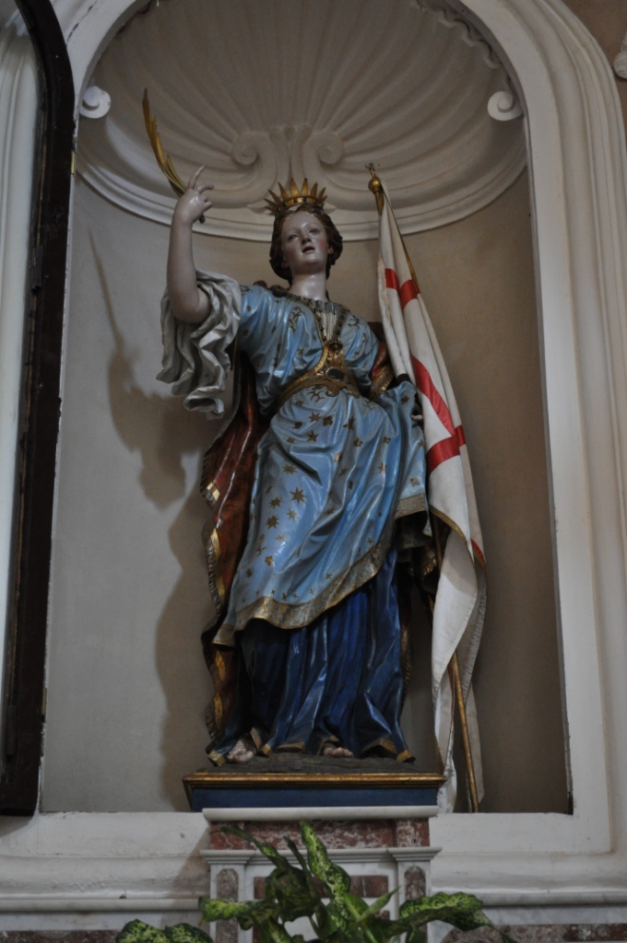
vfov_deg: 38.9
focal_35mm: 51
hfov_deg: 26.4
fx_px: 1336
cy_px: 472
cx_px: 314
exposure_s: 1/25
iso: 1600
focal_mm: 34
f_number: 5
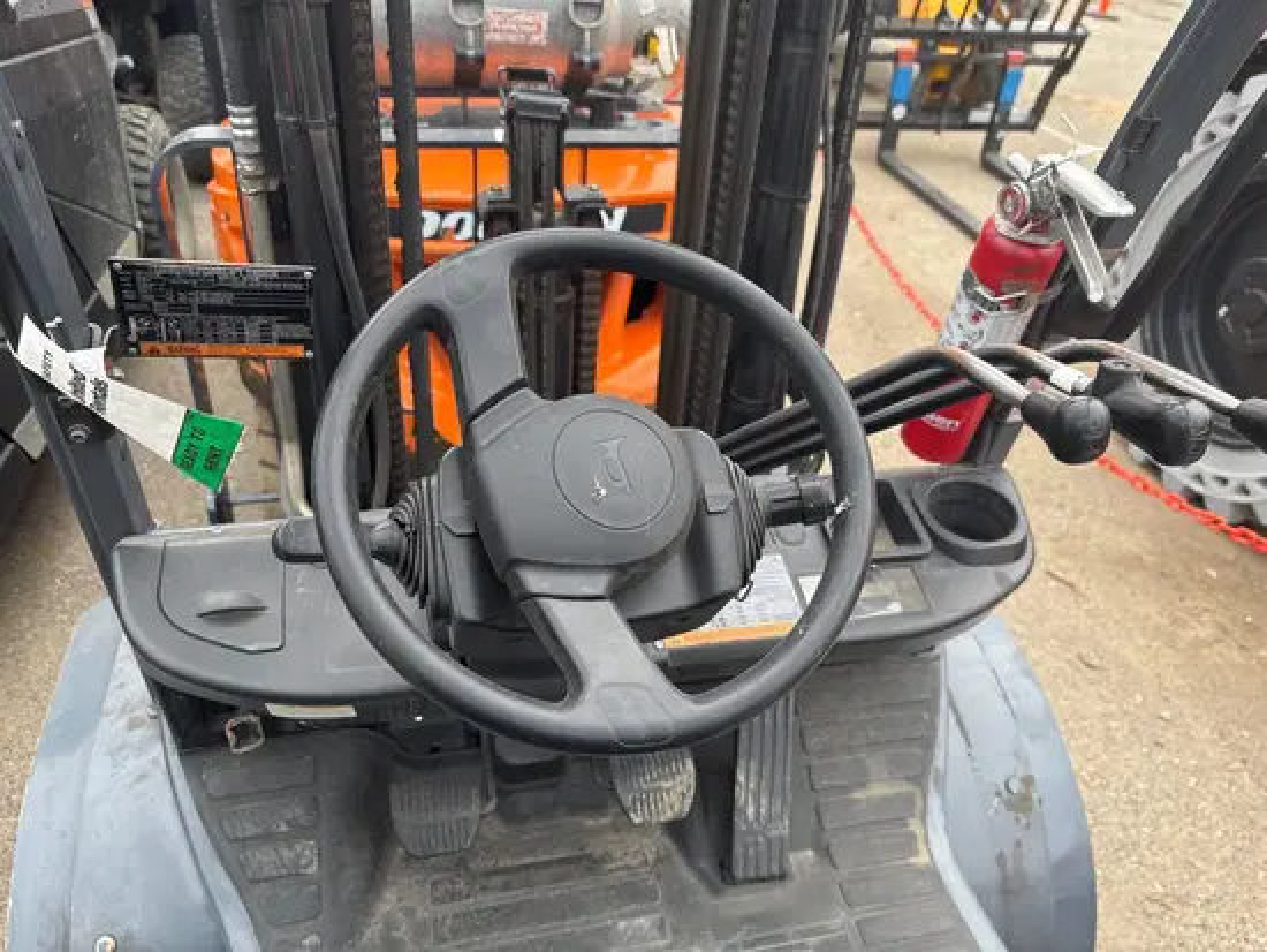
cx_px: 634
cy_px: 476
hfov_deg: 67.3
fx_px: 952
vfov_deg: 53.1
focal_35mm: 26
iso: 50
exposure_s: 1/680
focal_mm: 5.96
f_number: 1.6
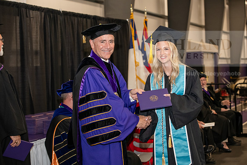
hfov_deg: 28.8
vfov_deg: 19.5
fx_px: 480
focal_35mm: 70
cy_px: 82
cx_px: 124
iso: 2500
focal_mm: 70
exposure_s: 1/200
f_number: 5
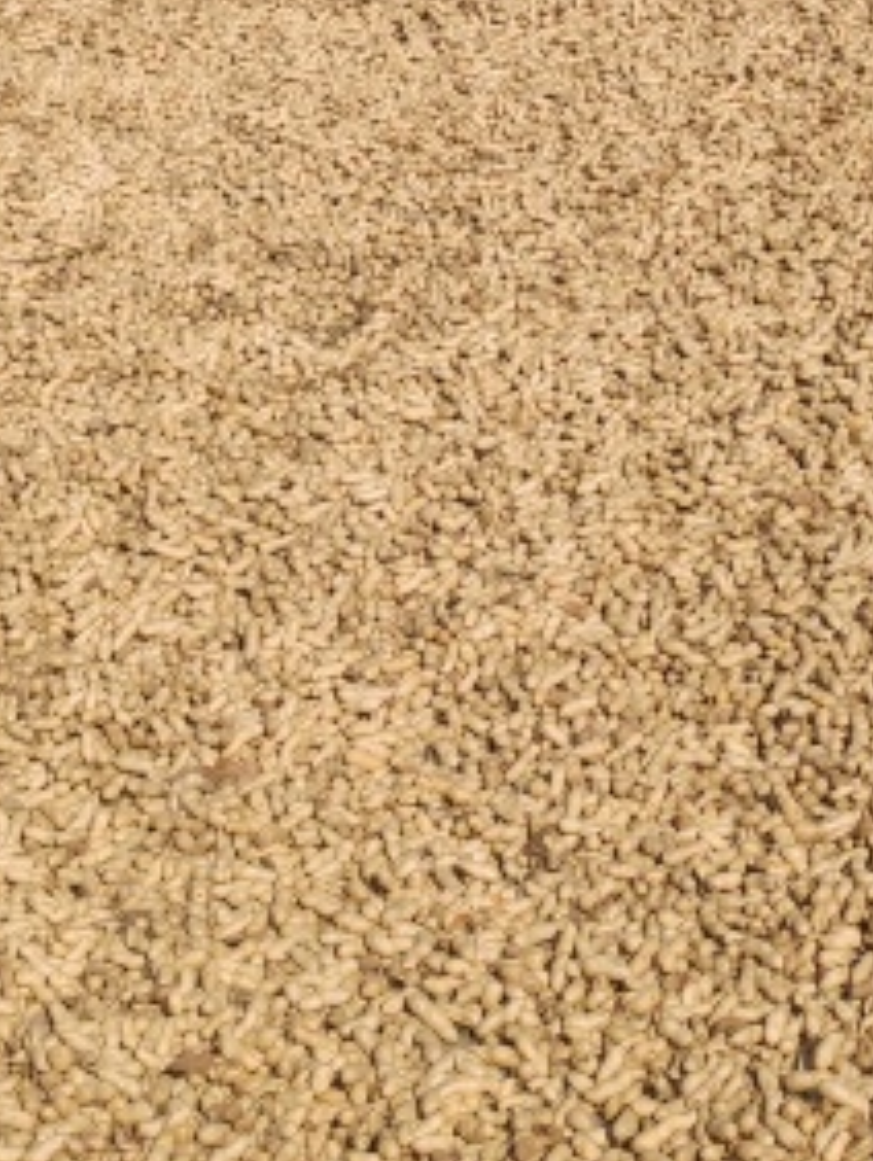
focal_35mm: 102
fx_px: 3425
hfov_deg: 14.3
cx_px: 861
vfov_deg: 18.5
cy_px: -138
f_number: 1.9
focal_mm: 6.12
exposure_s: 1/690
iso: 50
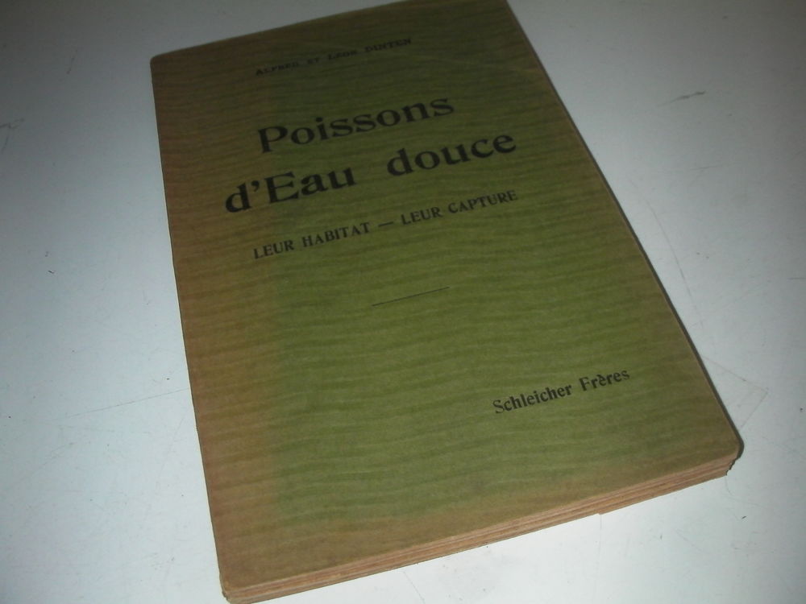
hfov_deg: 49.0
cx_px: 403
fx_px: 885
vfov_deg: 37.7
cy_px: 302
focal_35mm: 38
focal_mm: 6.3
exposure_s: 1/30
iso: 200
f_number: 5.6
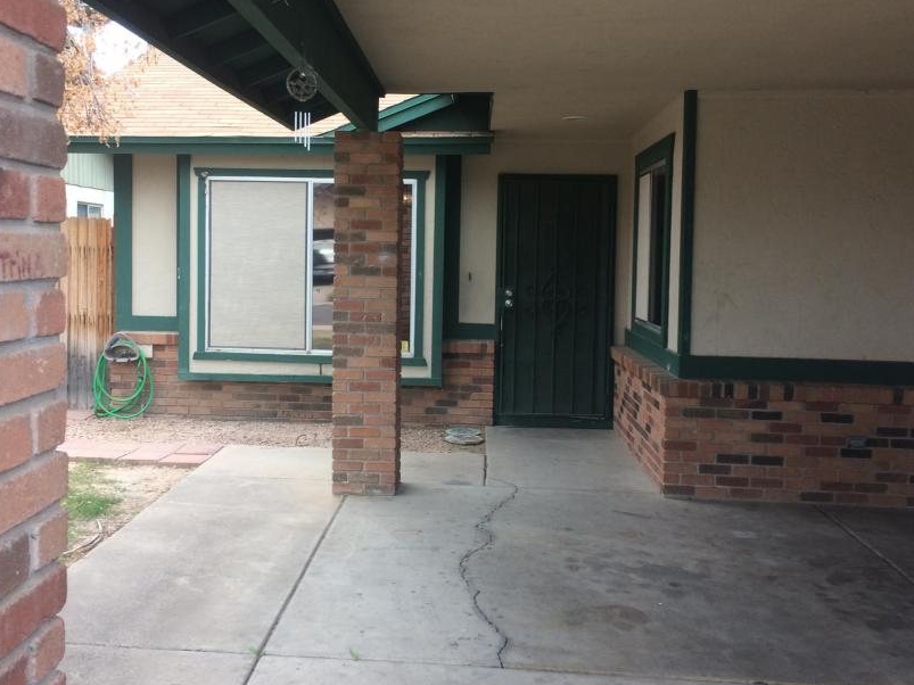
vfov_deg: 38.6
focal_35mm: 37
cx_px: 387
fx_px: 977
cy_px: 294
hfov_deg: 50.0
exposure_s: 1/166
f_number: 2.2
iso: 32
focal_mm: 4.15
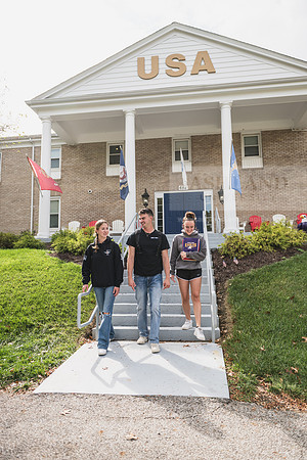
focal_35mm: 26
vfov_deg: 69.4
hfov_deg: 49.6
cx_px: 154
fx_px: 333
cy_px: 230
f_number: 3.5
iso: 160
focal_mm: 26
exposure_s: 1/1000
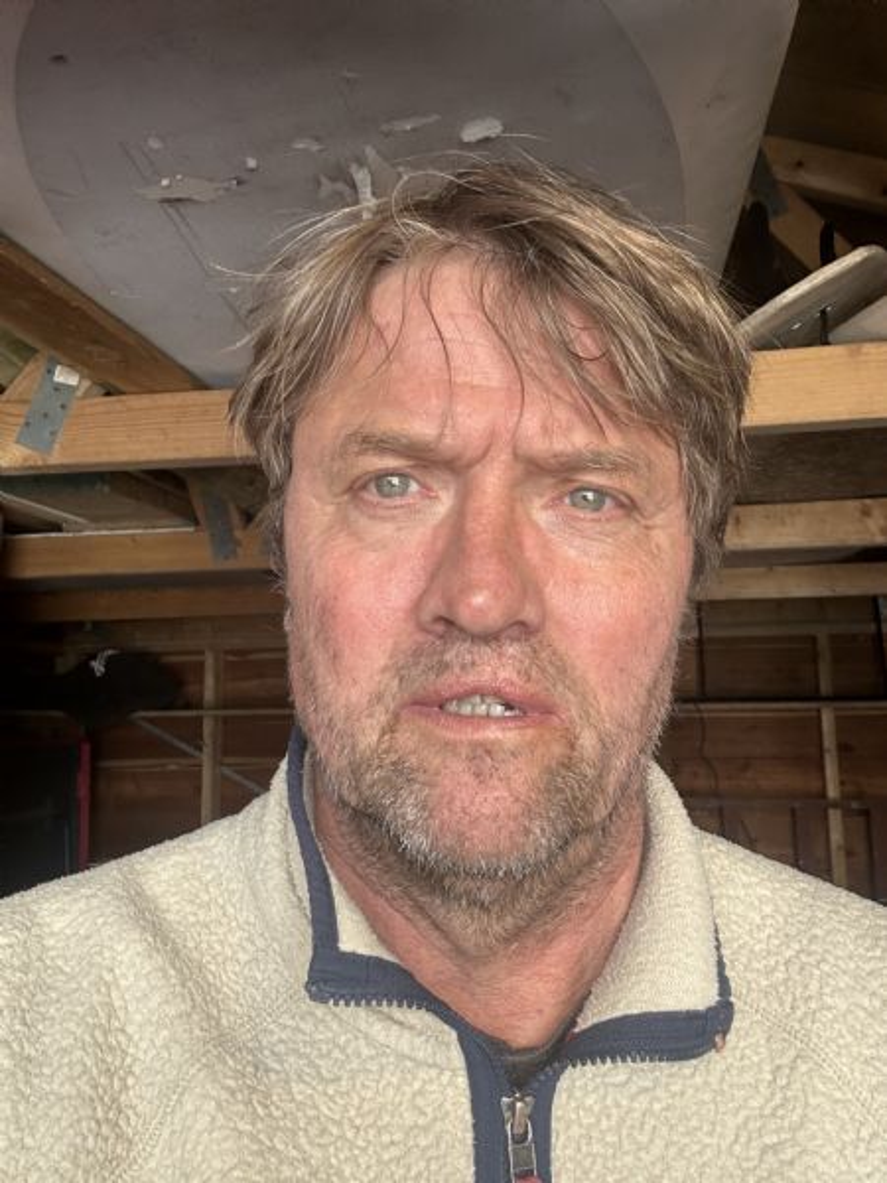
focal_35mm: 30
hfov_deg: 46.8
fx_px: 1025
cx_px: 444
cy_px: 592
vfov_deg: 60.0
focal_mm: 2.69
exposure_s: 1/100
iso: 32
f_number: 1.9
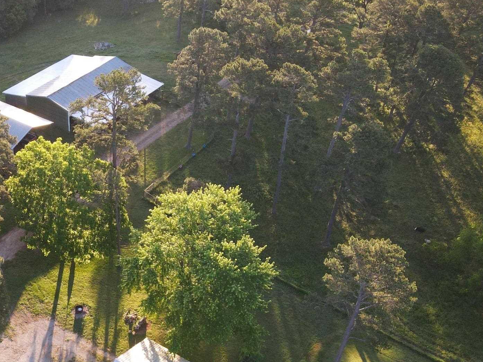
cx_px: 83
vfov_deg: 32.7
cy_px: 231
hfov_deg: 40.8
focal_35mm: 44
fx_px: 614
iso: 380
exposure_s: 1/12.5
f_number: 2.8
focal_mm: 4.5
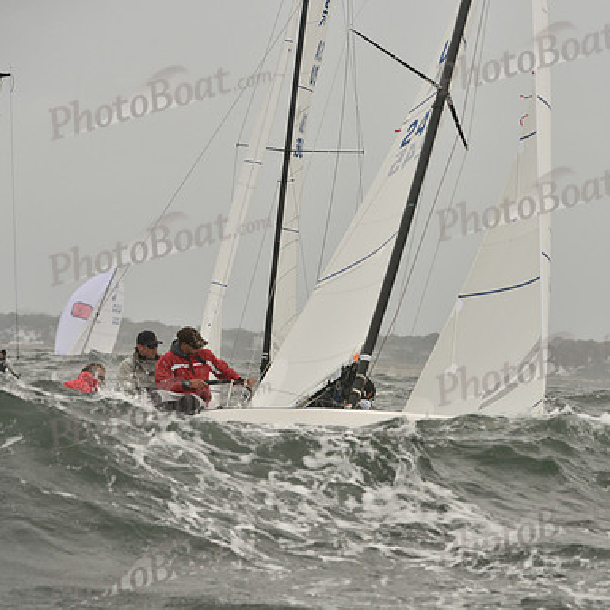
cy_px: 305
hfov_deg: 5.3
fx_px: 6639
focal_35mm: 333
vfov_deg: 5.3
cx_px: 355
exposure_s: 1/1250
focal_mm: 260
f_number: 7.1
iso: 400
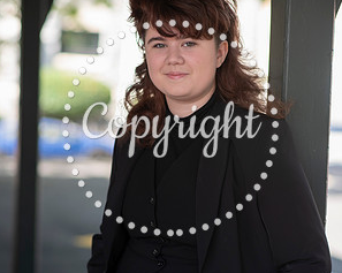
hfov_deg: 15.9
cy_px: 169
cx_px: 170
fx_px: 1224
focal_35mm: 121
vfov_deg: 12.7
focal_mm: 85
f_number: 2.5
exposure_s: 1/320
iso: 200
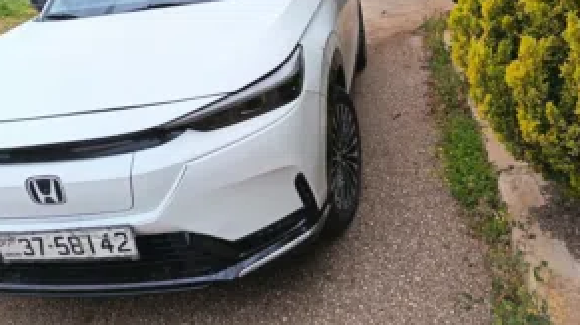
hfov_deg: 55.3
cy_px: 102
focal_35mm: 36
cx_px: 295
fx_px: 553
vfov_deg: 32.4
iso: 251
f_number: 1.75
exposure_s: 1/100
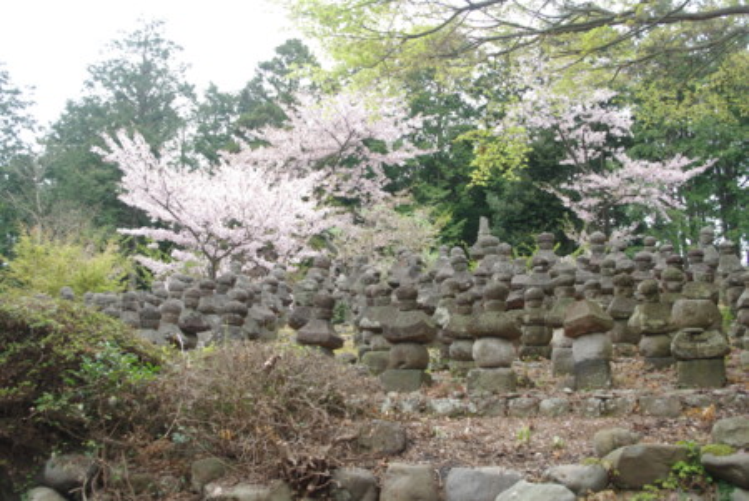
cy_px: 250
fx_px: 875
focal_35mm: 42
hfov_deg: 46.4
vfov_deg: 32.0
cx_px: 374
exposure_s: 1/60
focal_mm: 28.13
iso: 100
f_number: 5.6
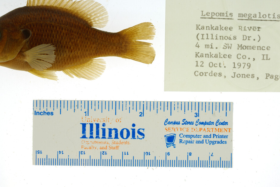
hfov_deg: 26.3
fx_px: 599
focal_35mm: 77
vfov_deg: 17.7
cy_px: 72
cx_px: 138
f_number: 10
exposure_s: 1/125
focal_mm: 60
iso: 100
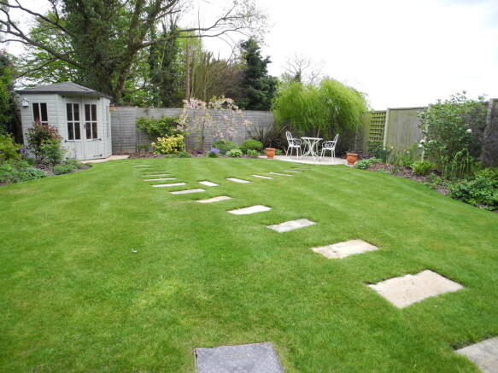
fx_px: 403
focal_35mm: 28
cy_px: 186
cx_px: 249
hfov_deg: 63.5
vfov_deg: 49.7
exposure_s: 1/174
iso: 100
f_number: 2.8
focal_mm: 6
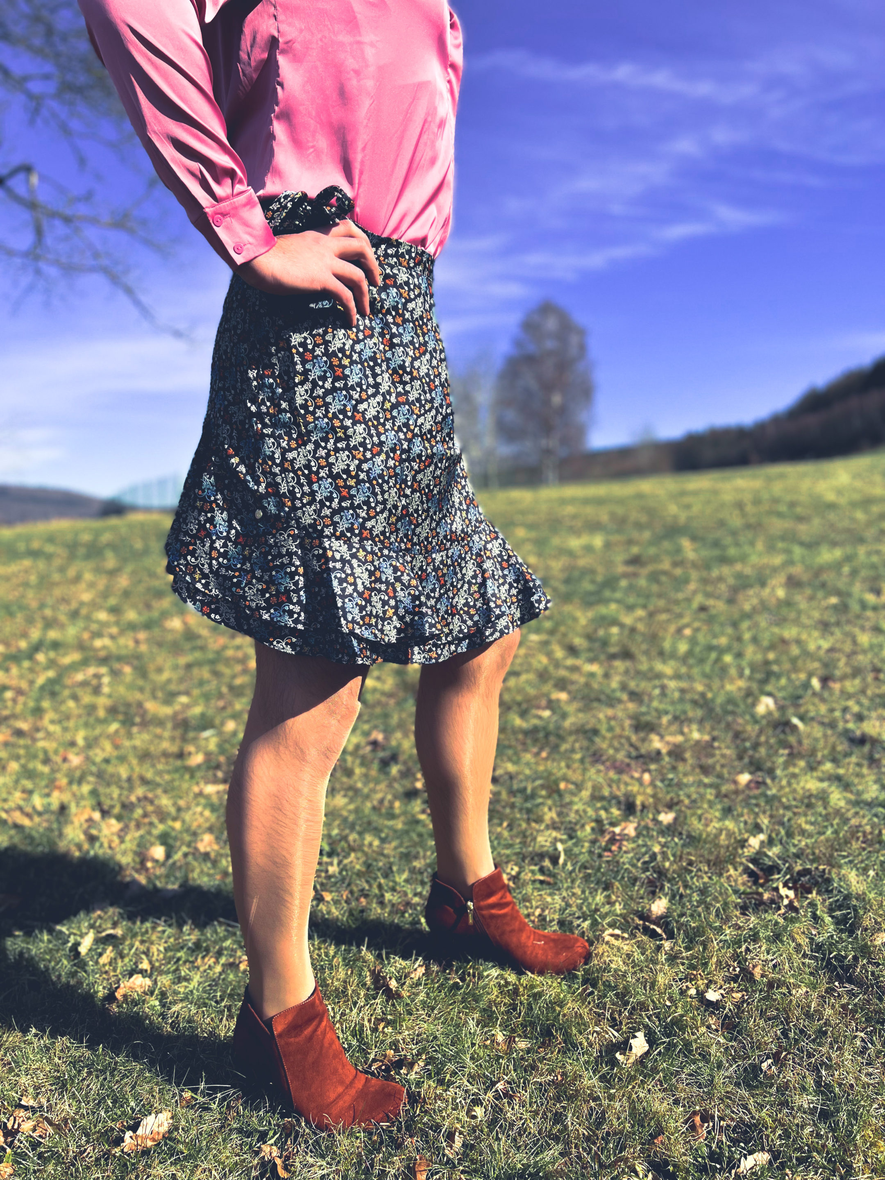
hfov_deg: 53.1
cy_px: 590
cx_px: 442
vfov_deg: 67.3
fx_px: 886
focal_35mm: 26
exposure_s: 1/3356
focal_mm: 5.7
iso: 50
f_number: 1.5
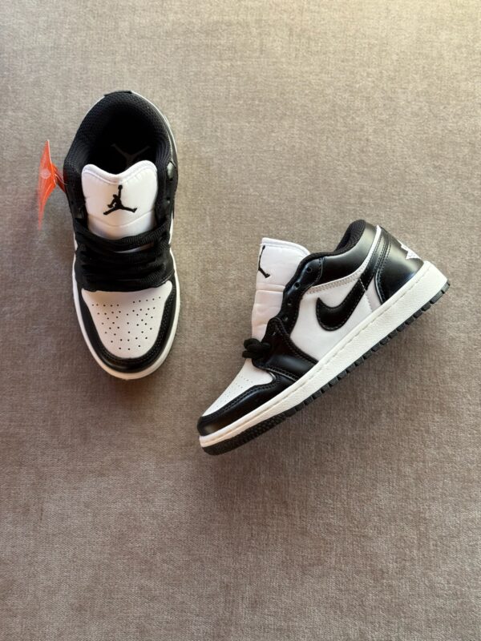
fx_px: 889
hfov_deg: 30.3
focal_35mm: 48
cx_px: 240
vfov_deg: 39.7
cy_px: 320
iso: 100
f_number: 1.78
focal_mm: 6.76
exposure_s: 1/113
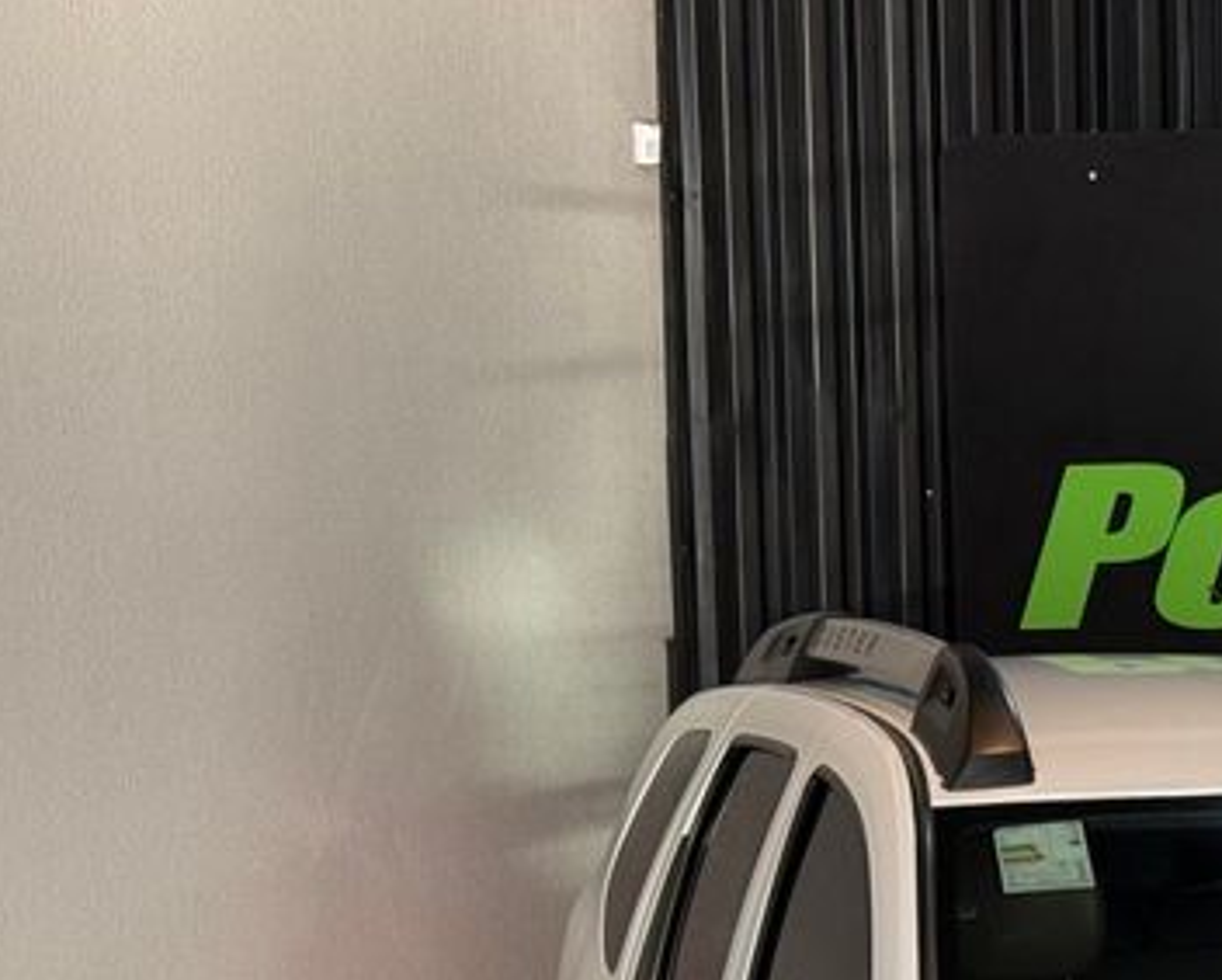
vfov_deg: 11.8
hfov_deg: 14.5
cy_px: 1241
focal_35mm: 127
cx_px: 1571
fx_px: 4596
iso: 100
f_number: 1.78
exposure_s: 1/60
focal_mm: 6.76
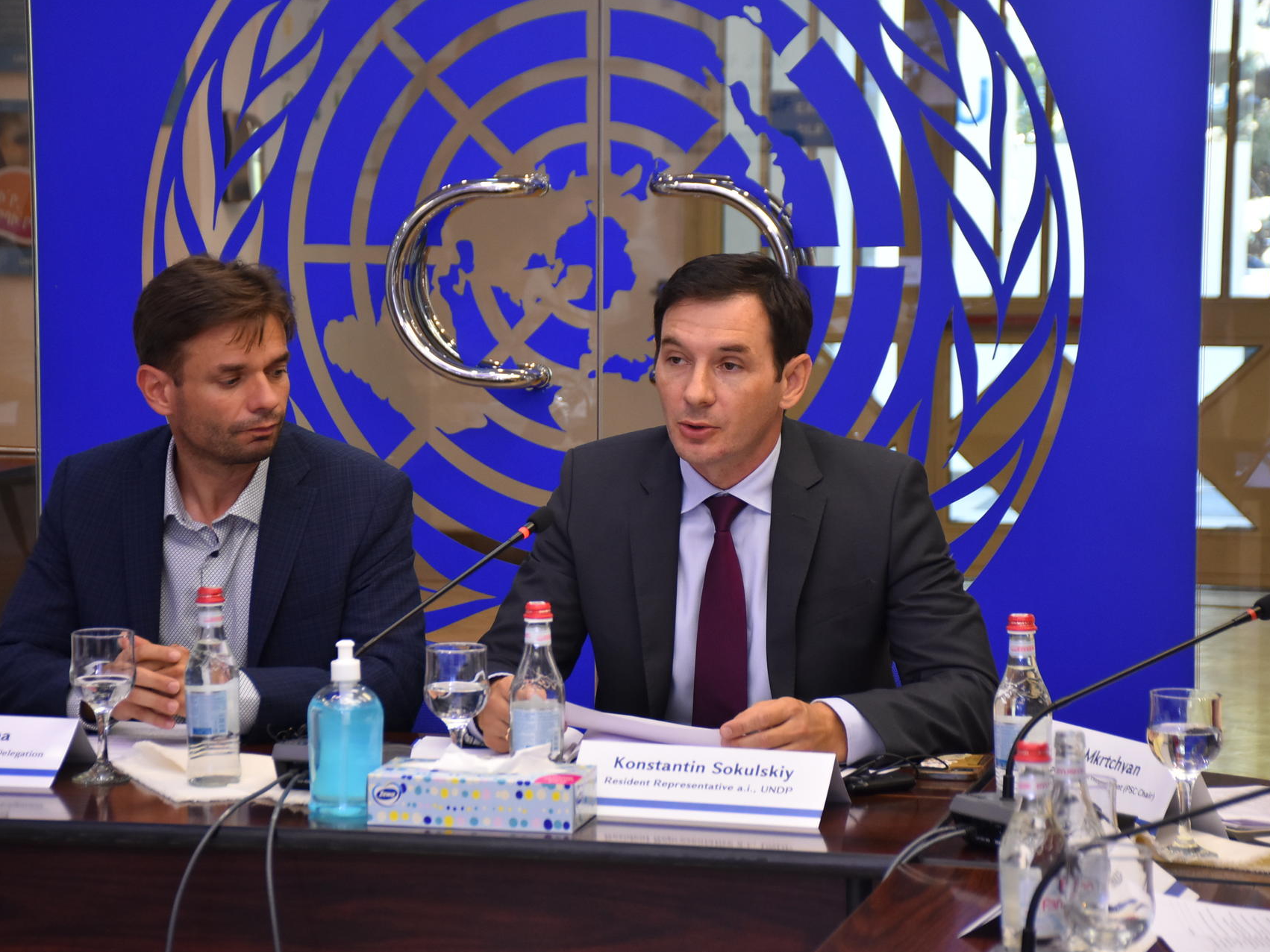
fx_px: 4182
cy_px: 475
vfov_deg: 13.0
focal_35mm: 114
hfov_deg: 17.3
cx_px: 571
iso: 800
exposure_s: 1/60
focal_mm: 70
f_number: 5
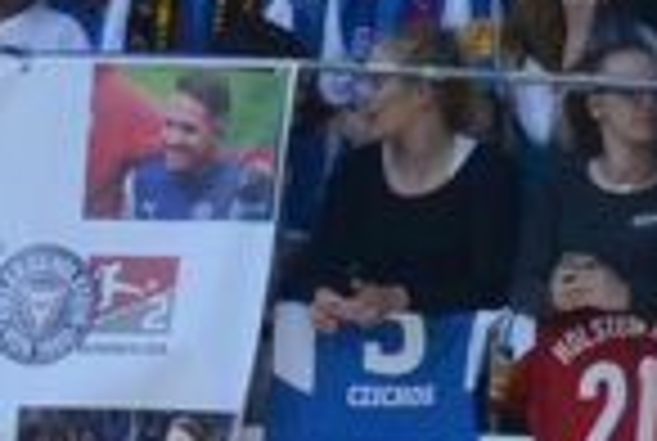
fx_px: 21378
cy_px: 680
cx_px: -315
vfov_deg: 1.2
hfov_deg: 1.8
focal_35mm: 1169
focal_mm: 200
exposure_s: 1/800
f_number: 18
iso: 1600
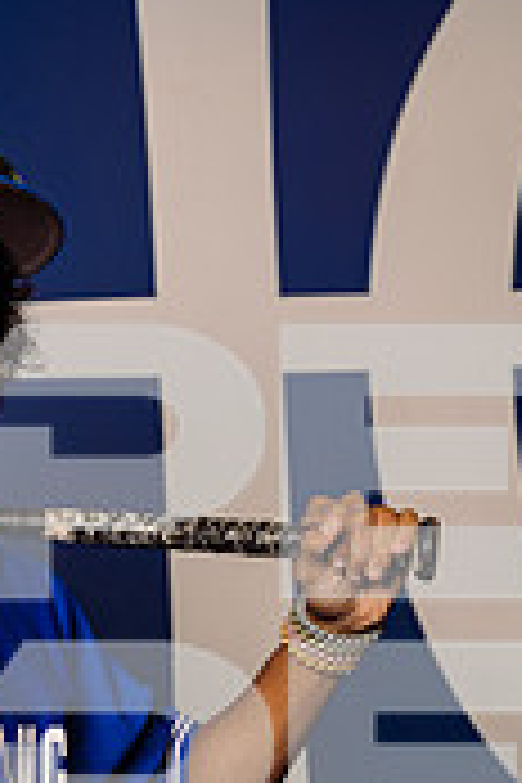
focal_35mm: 127
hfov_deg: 10.6
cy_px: 783
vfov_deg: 15.8
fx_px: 2762
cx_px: -76
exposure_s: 1/250
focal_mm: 49
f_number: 5
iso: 250
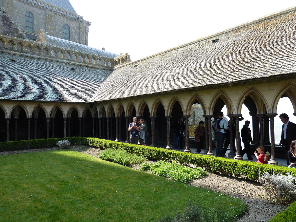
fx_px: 214
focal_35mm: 25
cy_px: 111
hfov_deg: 69.4
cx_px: 148
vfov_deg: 54.9
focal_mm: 4.1
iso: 80
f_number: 4
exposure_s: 1/160
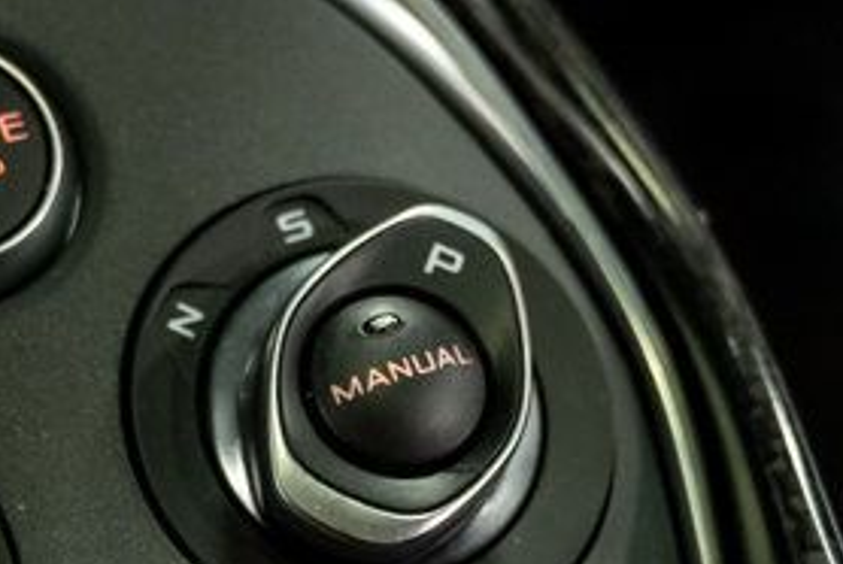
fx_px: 2977
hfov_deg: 16.1
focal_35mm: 127
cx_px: 361
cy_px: 499
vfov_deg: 10.8
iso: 4000
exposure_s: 1/60
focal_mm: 34.5
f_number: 4
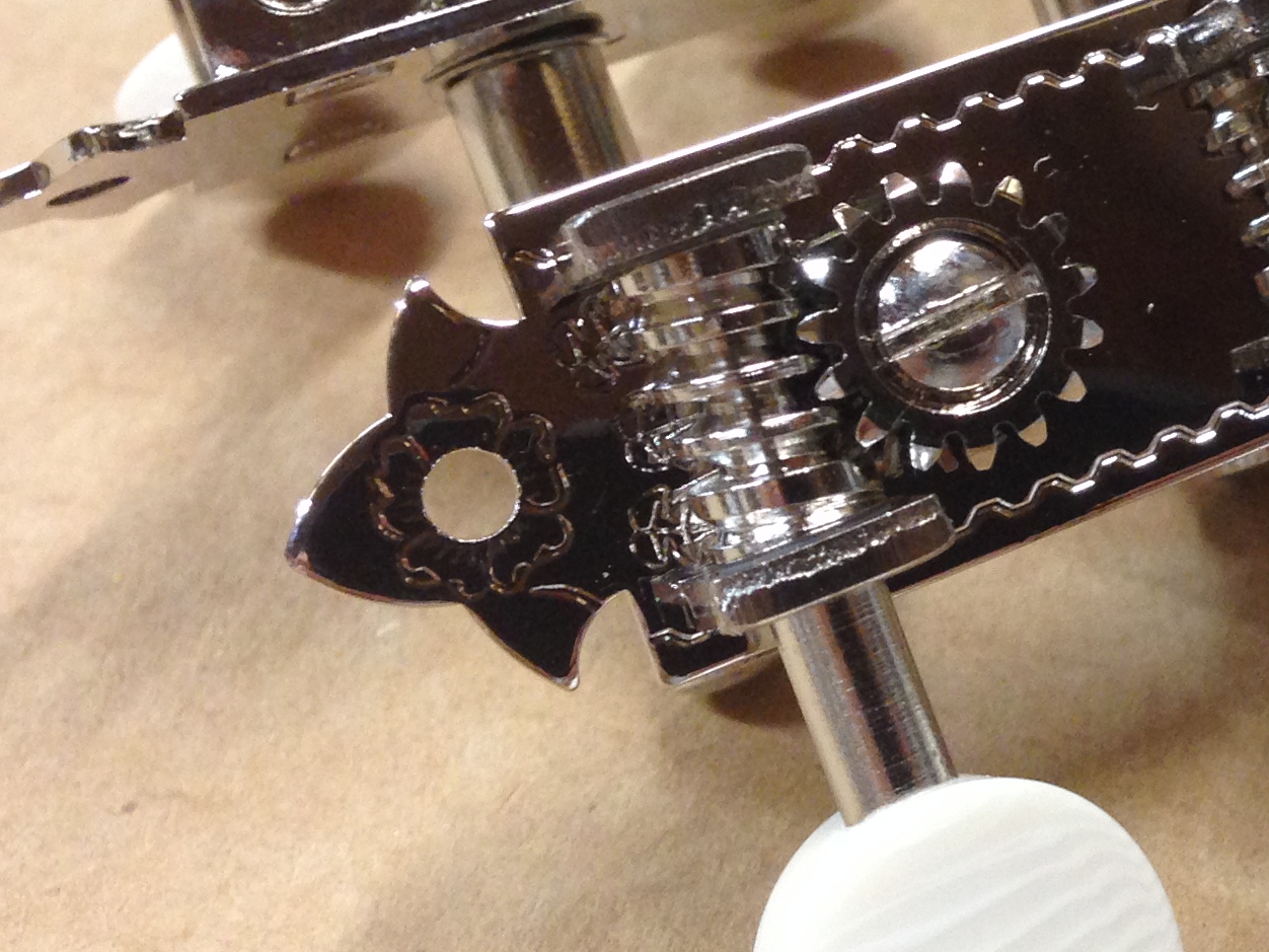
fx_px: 3153
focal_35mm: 86
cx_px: 1437
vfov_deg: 17.1
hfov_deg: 21.5
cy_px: 265
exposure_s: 1/20
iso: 160
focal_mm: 4.12
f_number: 2.4
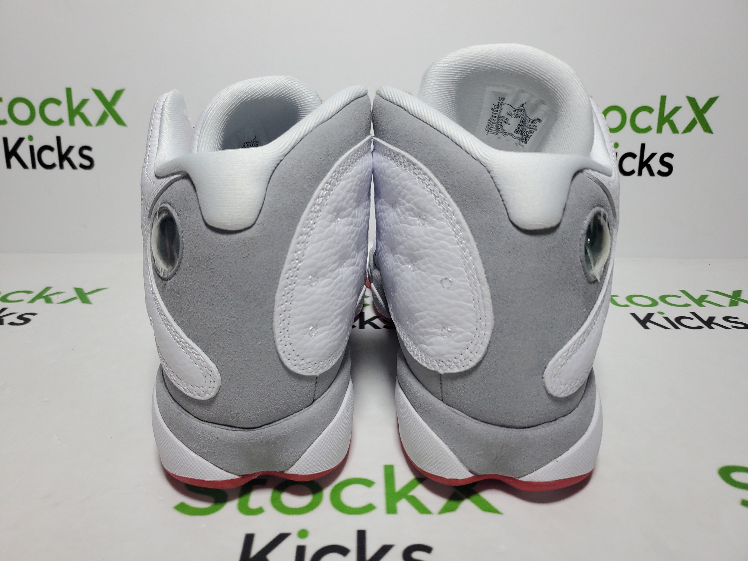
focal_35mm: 26
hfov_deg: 67.3
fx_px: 562
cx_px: 374
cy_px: 280
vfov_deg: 53.1
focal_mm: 4.3
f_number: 1.5
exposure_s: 1/576
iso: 50
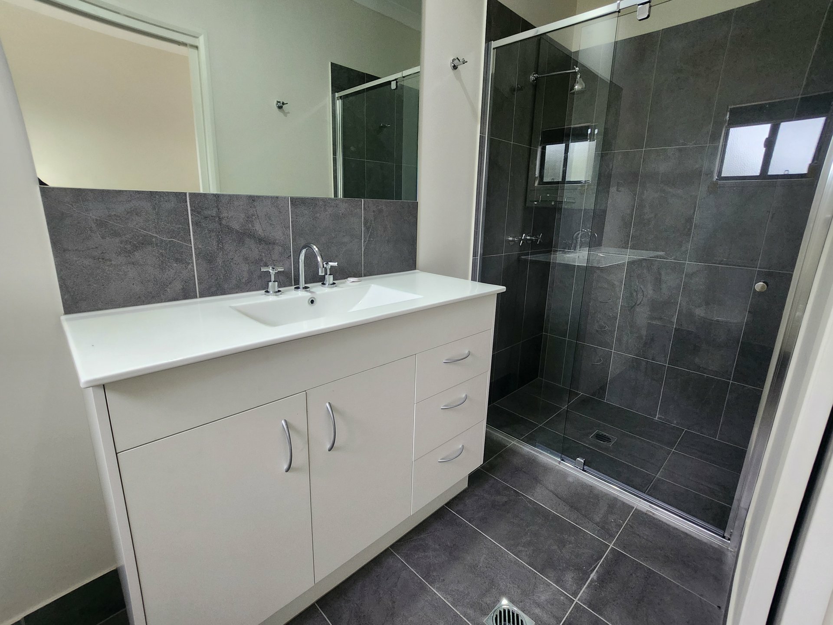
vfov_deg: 89.9
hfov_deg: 106.2
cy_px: 312
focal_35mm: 13
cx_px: 416
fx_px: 313
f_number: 2.2
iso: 200
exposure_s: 1/50
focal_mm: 1.7
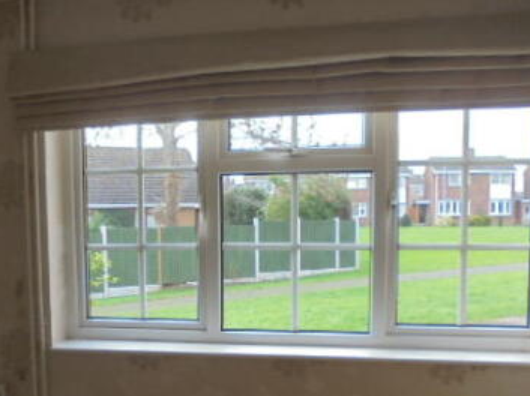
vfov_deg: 33.0
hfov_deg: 43.7
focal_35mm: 43
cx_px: 214
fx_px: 658
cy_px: 290
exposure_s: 1/40
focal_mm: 4.6
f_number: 3.5
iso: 100
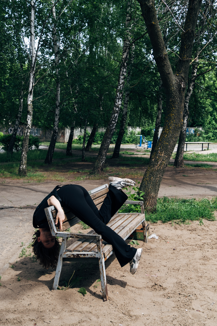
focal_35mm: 38
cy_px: 163
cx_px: 108
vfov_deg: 50.7
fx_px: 344
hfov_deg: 35.1
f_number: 6.4
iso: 160
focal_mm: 25.4
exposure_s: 1/125
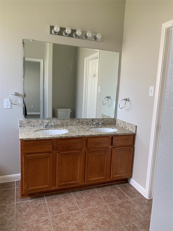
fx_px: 173
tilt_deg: -6.6
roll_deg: -3.1
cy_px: 116
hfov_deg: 53.1
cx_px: 86
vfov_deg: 67.3
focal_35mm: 26
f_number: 1.8
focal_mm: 4.25
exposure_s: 1/108
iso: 100
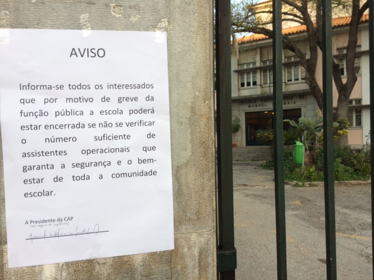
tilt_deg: -1.2
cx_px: 187
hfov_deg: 61.7
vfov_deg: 48.2
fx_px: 313
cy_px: 140
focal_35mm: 29
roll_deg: +1.5
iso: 32
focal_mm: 4.15
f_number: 2.2
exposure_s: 1/116
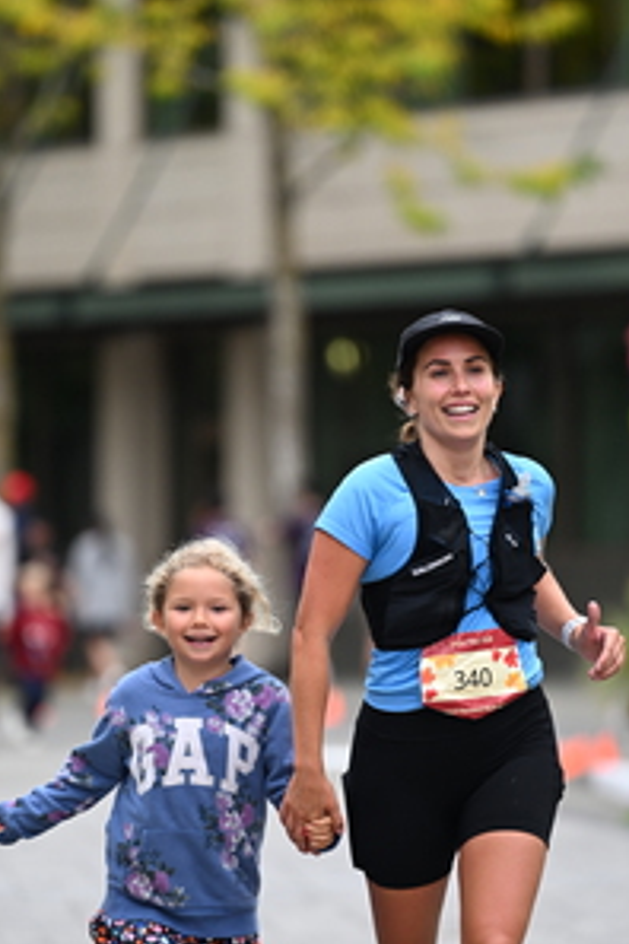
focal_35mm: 370
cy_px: 531
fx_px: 9696
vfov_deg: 5.6
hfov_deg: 3.7
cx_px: 313
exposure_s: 1/2000
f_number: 2.8
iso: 640
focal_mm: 200
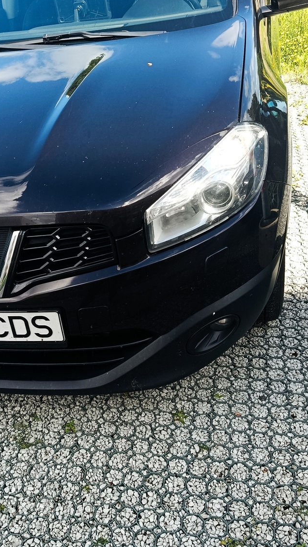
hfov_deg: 31.8
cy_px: 288
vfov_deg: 54.0
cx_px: 107
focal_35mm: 37
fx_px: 537
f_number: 1.7
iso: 50
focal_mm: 5.24
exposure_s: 1/159
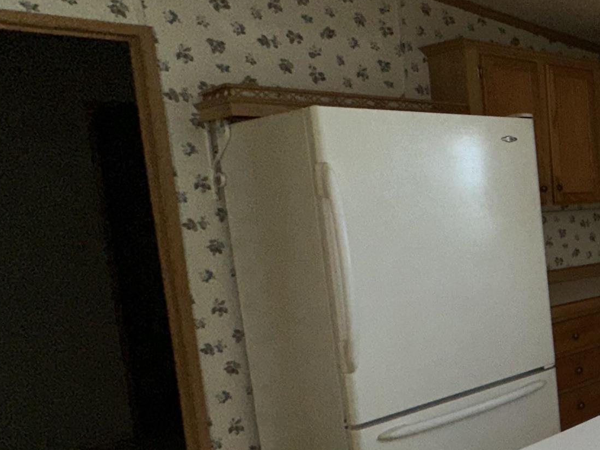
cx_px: 793
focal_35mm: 39
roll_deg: +1.9
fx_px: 676
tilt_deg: -6.7
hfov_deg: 33.6
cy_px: 256
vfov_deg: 36.7
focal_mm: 2.22
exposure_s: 1/122
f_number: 2.2
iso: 32
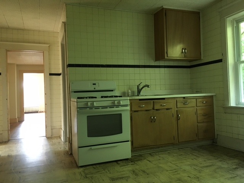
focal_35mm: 29
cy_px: 92
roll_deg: +2.9
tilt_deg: +1.8
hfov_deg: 61.7
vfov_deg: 48.2
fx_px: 204
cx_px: 122
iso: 160
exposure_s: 1/30
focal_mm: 4.15
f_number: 2.2
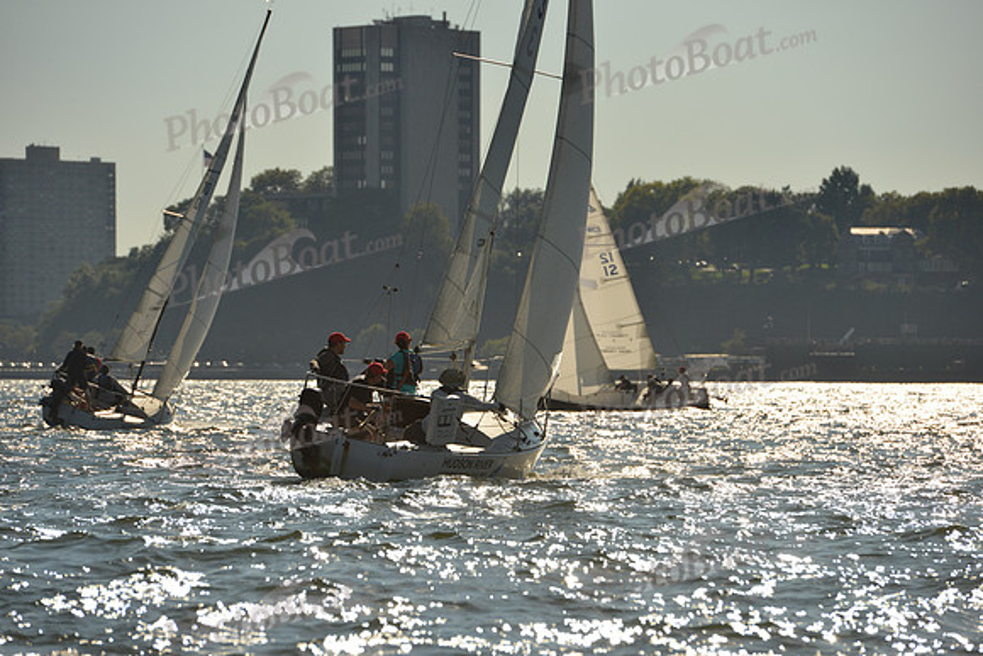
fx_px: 5326
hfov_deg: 10.5
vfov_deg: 7.0
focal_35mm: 195
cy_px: 328
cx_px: 492
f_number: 8
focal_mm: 195
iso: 320
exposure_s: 1/1250
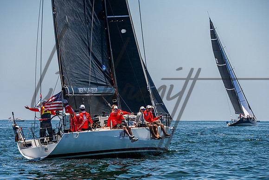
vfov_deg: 5.4
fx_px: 1906
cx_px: 127
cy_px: 112
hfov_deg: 8.1
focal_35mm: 255
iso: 500
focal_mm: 200
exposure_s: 1/2500
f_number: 8
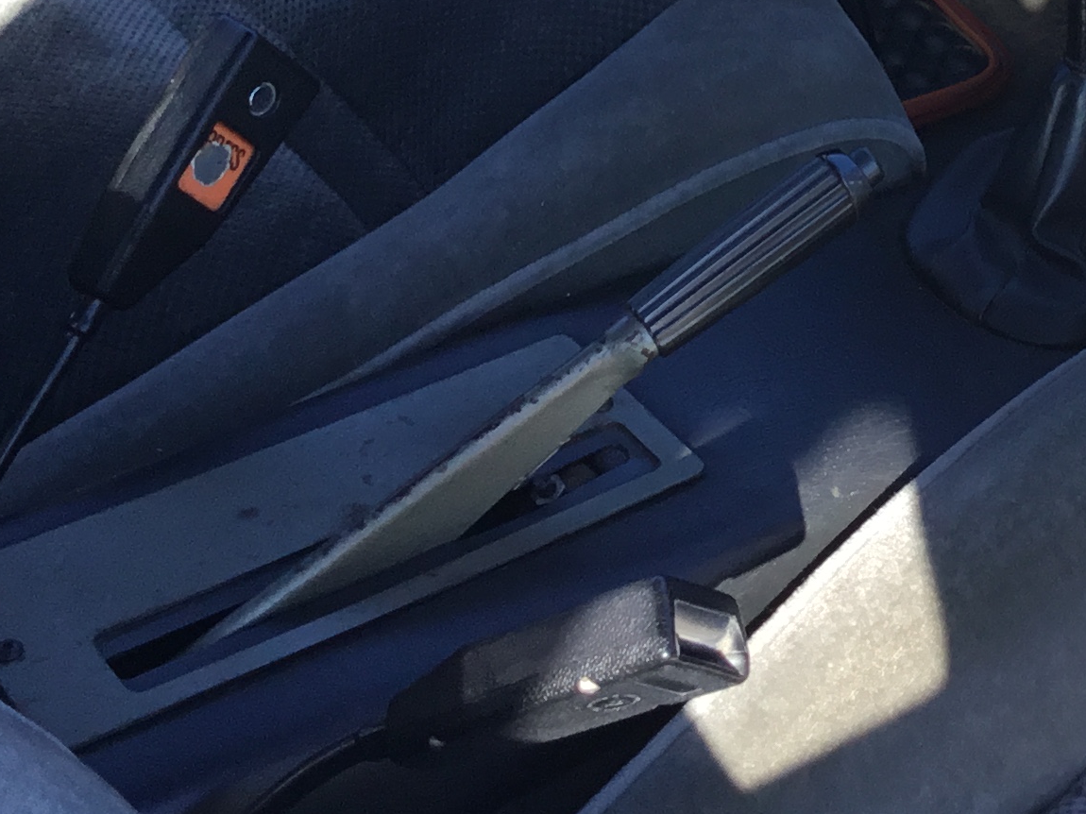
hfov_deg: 21.6
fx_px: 2760
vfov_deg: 16.0
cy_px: -202
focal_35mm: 88
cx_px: 1030
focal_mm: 3.3
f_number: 2.4
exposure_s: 1/154
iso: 25
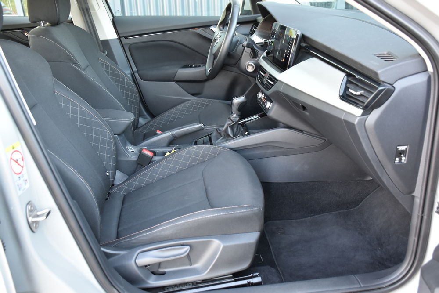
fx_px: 402
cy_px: 146
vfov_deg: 40.0
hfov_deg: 57.2
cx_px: 220
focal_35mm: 33
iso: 900
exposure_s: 1/60
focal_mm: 22
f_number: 3.5
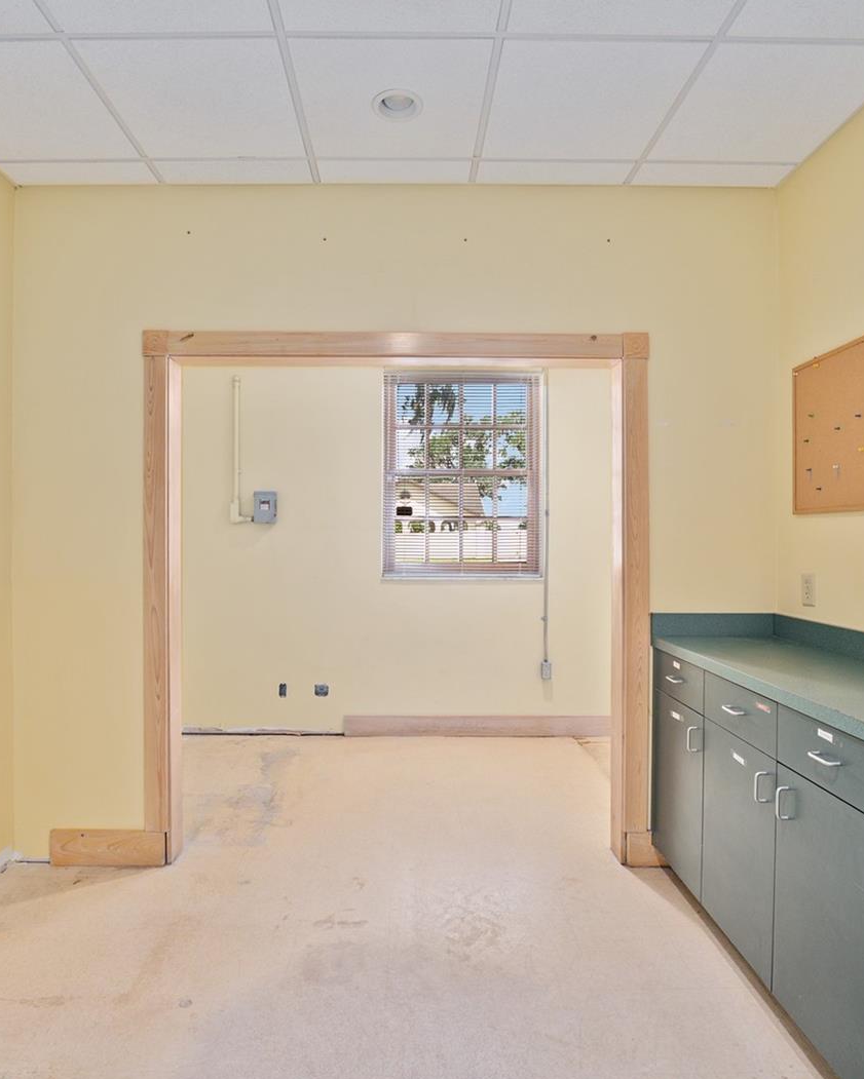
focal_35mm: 20
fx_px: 639
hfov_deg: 68.0
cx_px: 402
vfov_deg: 80.4
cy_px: 539
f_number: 7.1
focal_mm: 14
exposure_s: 1/2
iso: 400
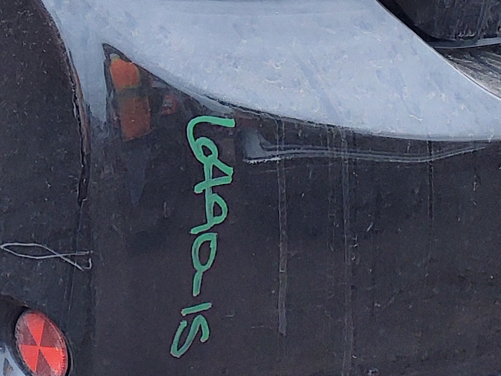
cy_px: -194
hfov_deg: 15.0
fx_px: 1838
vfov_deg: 11.2
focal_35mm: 127
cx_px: -112
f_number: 1.9
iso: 40
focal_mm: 3.58
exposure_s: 1/125
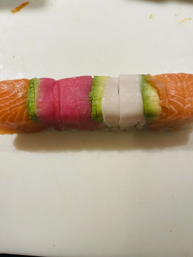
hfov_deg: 53.1
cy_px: 128
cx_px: 96
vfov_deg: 67.3
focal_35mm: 26
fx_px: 193
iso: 125
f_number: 1.6
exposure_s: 1/120
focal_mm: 5.1
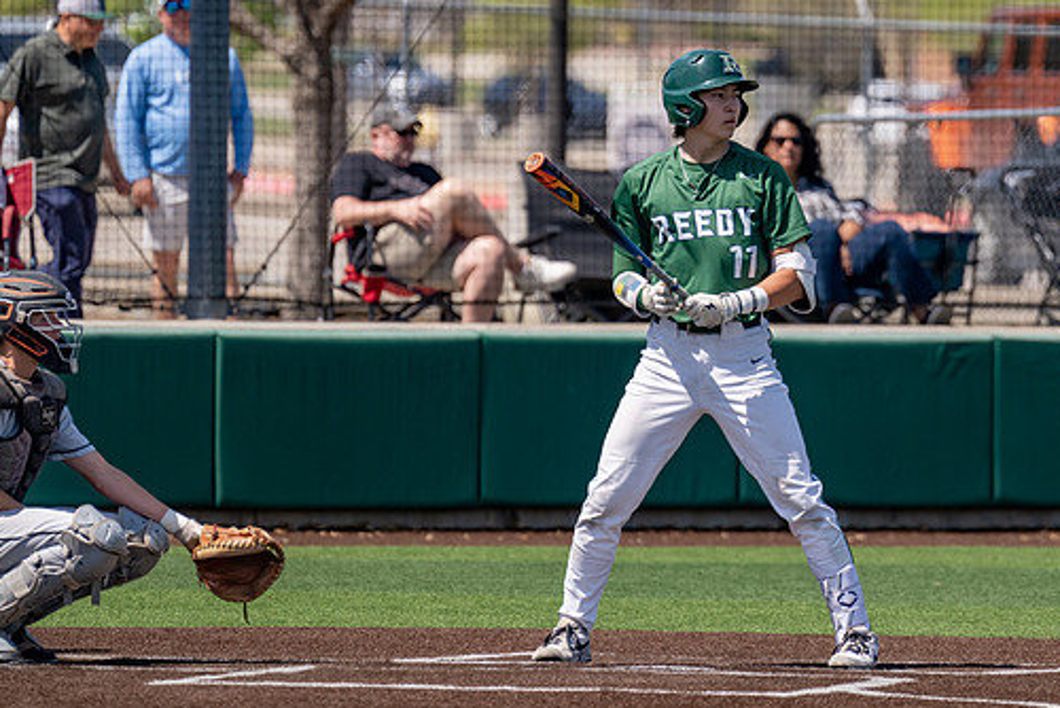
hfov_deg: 4.7
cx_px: 770
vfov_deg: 3.2
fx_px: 12874
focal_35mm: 437
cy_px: 256
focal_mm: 280
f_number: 4
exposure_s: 1/3200
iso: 320
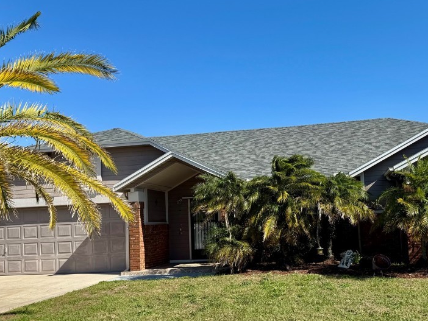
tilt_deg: +3.4
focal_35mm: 35
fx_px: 433
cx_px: 264
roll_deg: +2.4
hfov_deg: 52.1
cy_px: 200
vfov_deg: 40.5
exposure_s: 1/3802
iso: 80
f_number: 1.78
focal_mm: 6.76
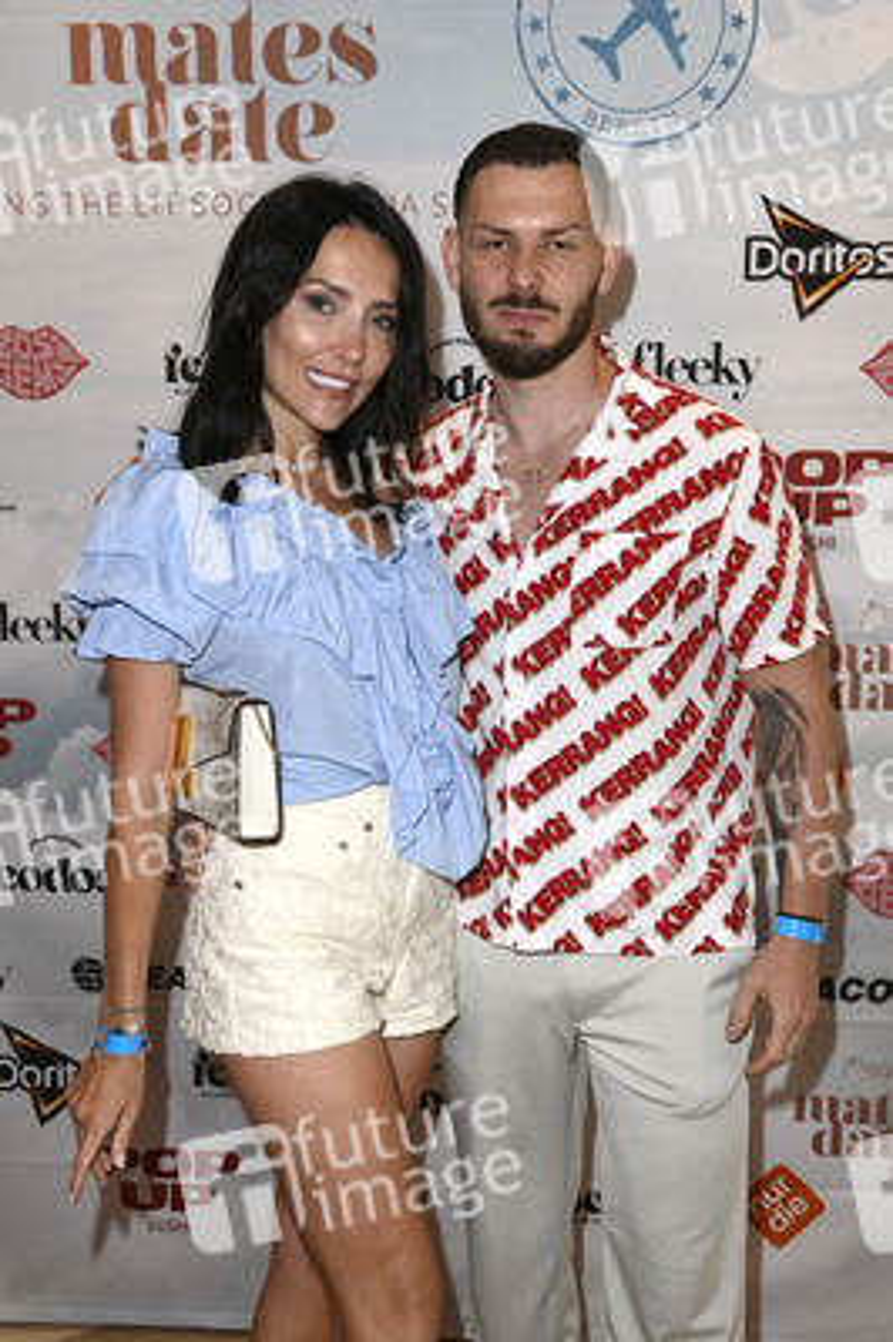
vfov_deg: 48.5
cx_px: 446
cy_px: 671
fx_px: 1491
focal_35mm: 40
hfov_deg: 33.3
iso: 1250
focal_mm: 40
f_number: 6.3
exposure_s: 1/250
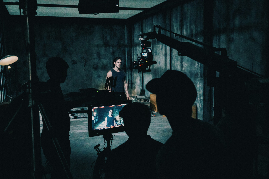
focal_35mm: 36
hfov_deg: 53.1
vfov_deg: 36.9
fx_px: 269
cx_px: 134
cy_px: 90
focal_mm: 24
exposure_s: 1/125
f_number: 2.8
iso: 12800
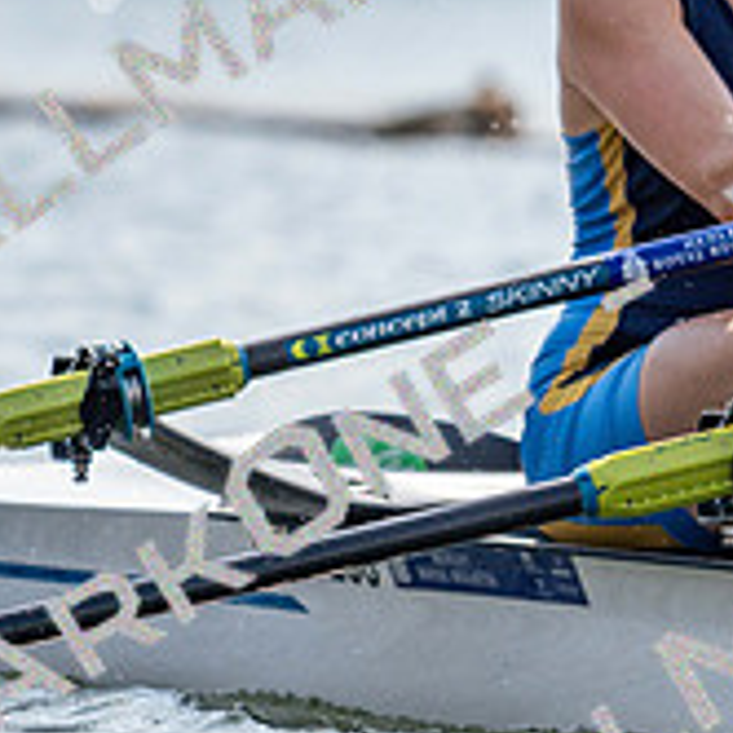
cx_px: 1272
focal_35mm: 899
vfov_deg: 1.9
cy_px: 272
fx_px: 21537
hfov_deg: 1.9
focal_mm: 303
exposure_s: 1/1600
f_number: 6.3
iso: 250
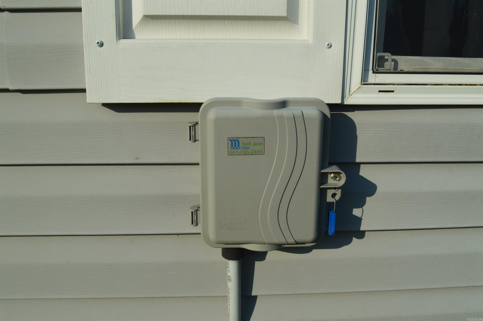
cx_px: 242
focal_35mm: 33
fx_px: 442
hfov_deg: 57.3
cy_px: 160
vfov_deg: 39.9
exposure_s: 1/500
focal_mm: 22
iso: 250
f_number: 11
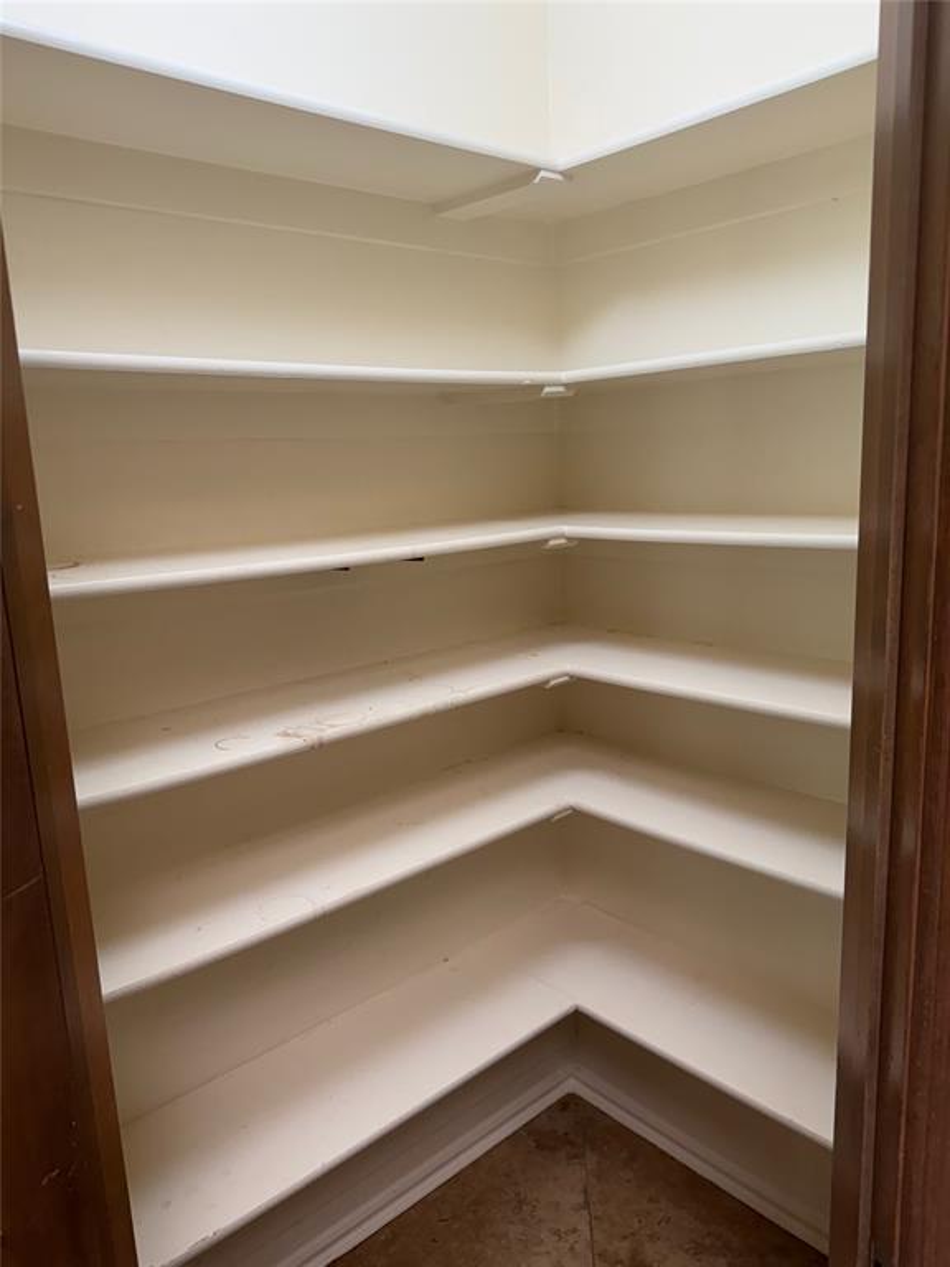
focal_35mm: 24
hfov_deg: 56.8
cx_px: 475
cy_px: 634
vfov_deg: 71.6
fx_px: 878
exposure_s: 1/120
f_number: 1.78
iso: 200
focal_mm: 6.76
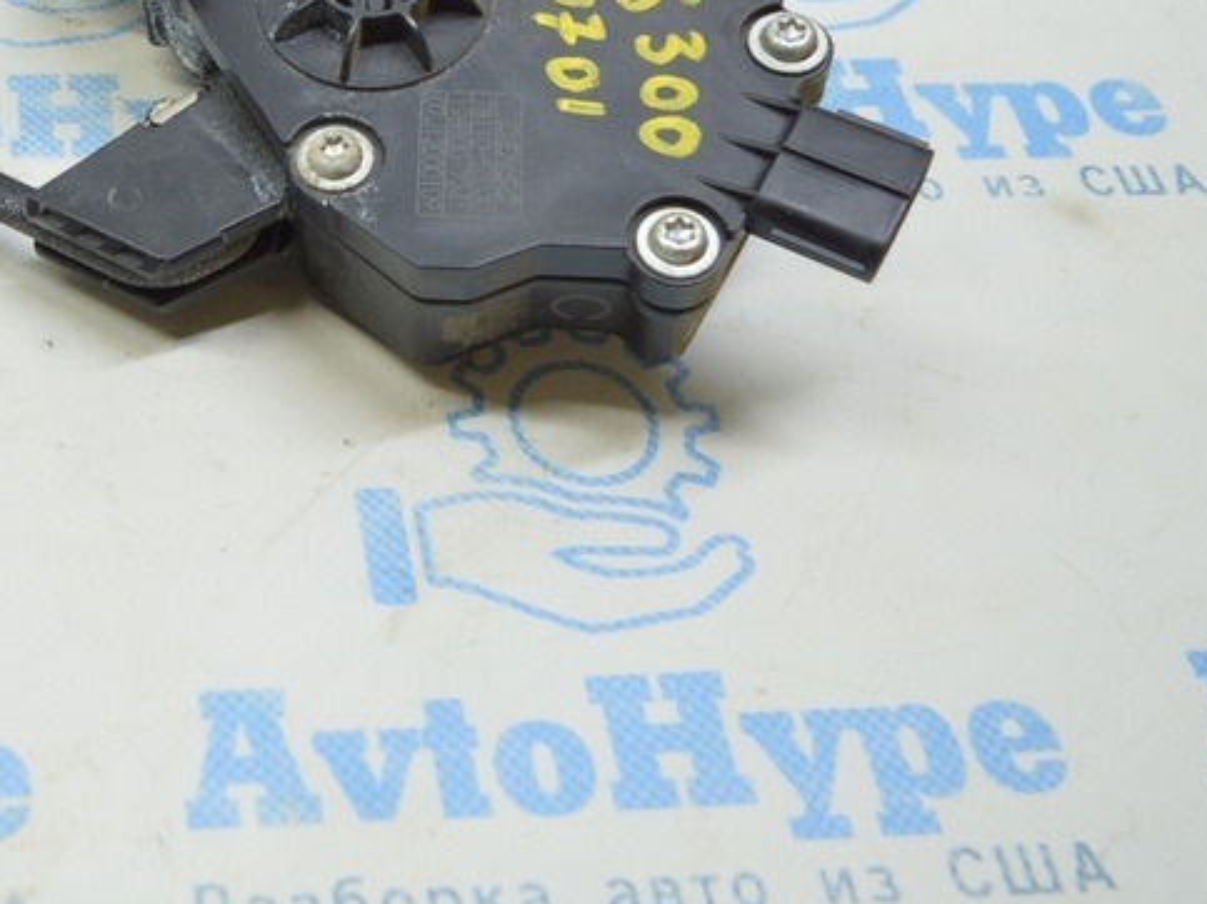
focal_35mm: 55
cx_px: 40
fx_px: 1917
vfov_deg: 26.1
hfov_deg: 32.5
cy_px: 184
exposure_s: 1/60
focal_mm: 18
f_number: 3.5
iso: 400
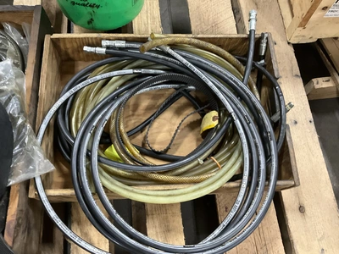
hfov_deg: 61.7
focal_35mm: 29
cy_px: 127
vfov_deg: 48.2
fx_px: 284
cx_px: 170
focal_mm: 3
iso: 320
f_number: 1.8
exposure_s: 1/30
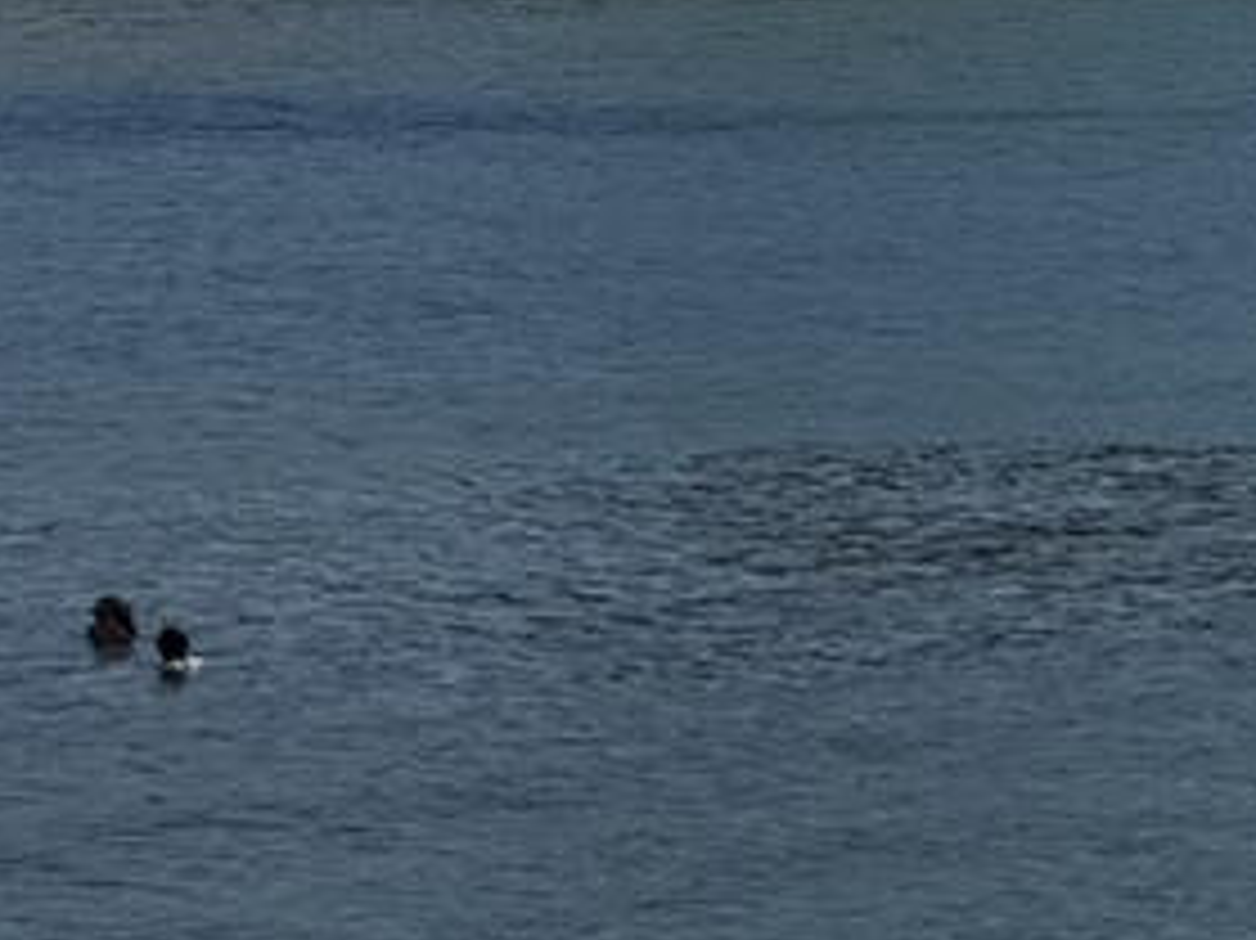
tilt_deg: +0.5
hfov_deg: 8.5
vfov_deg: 8.3
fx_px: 6383
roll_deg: -0.7
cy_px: -265
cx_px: 4272
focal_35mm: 176
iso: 80
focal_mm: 6.76
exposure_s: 1/17544
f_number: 1.78
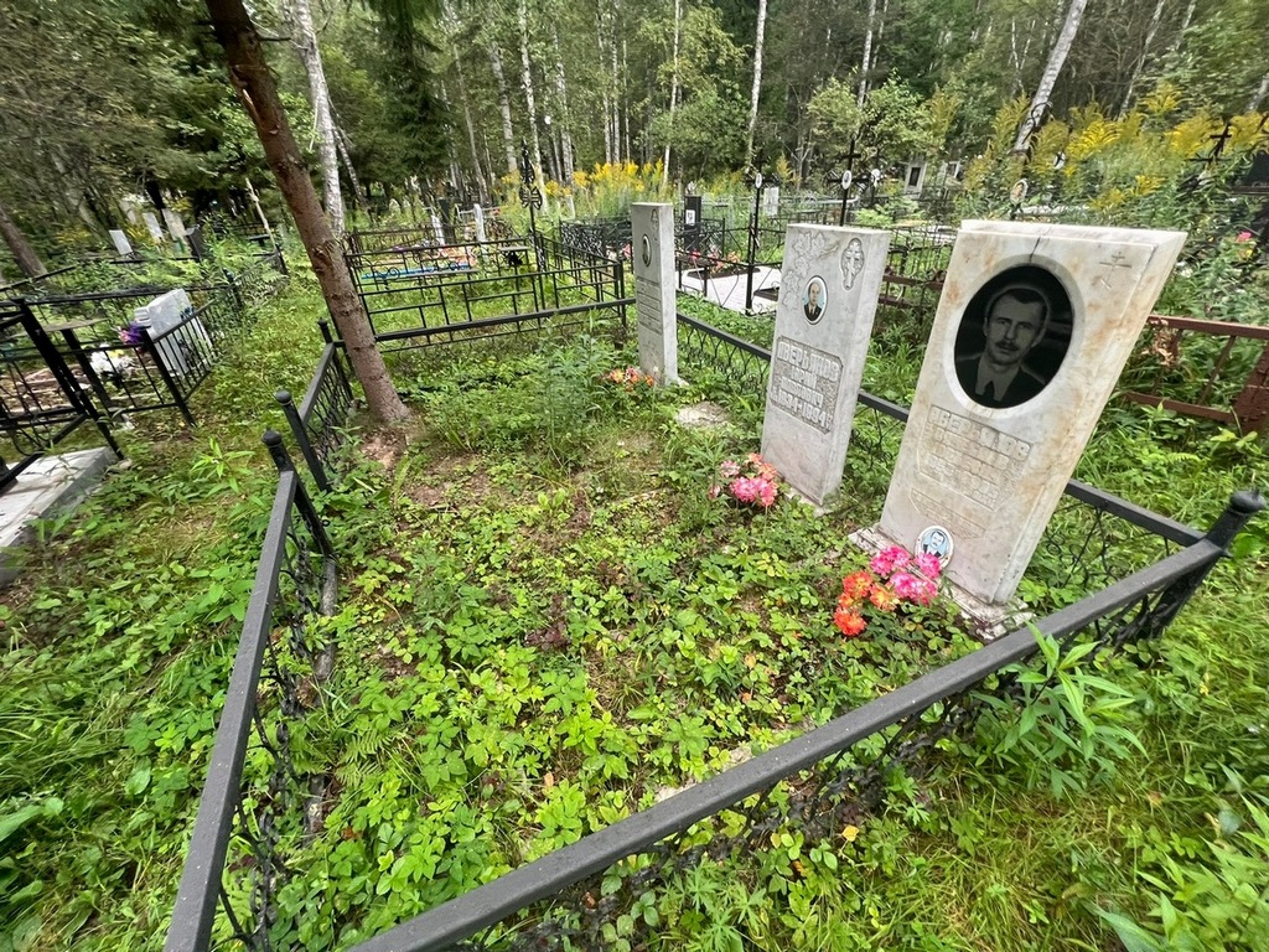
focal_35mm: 13
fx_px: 477
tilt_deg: -28.6
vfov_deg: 89.9
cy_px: 476
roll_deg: -2.2
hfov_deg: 106.2
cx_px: 634
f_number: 1.8
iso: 125
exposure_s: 1/99
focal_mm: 1.57
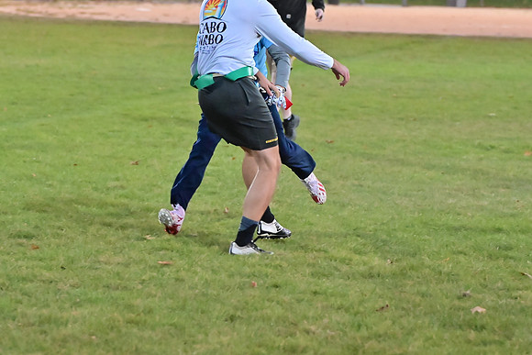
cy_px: 178
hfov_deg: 12.4
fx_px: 2439
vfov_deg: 8.3
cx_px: 266
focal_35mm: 165
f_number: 4
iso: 6400
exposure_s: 1/640
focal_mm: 110
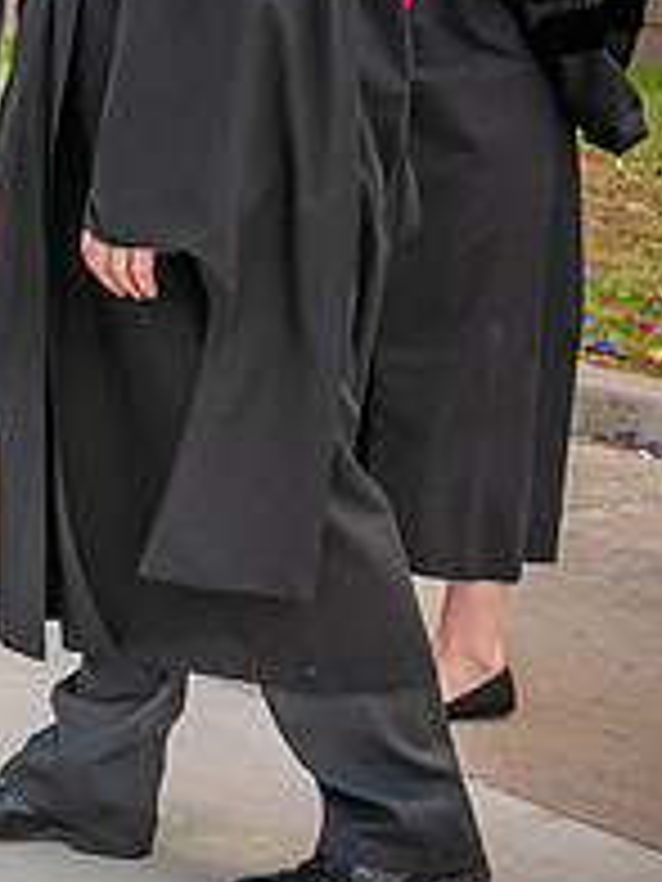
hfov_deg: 13.8
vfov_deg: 20.9
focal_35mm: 91
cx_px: -654
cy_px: 19
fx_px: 2320
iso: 200
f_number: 8
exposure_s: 1/250
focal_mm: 17
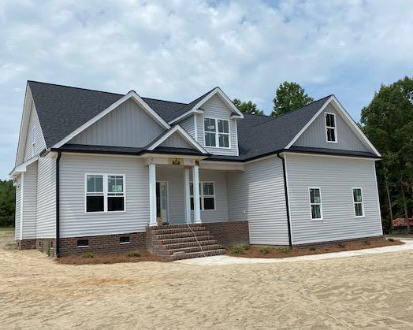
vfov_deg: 47.1
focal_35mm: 31
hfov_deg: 57.0
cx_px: 235
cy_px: 169
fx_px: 379
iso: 32
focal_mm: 4.25
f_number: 1.8
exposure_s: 1/4808
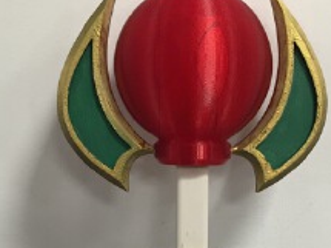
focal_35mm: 72
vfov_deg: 20.0
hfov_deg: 27.0
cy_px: 222
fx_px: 688
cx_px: 195
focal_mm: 4.15
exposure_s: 1/30
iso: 80
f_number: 2.2
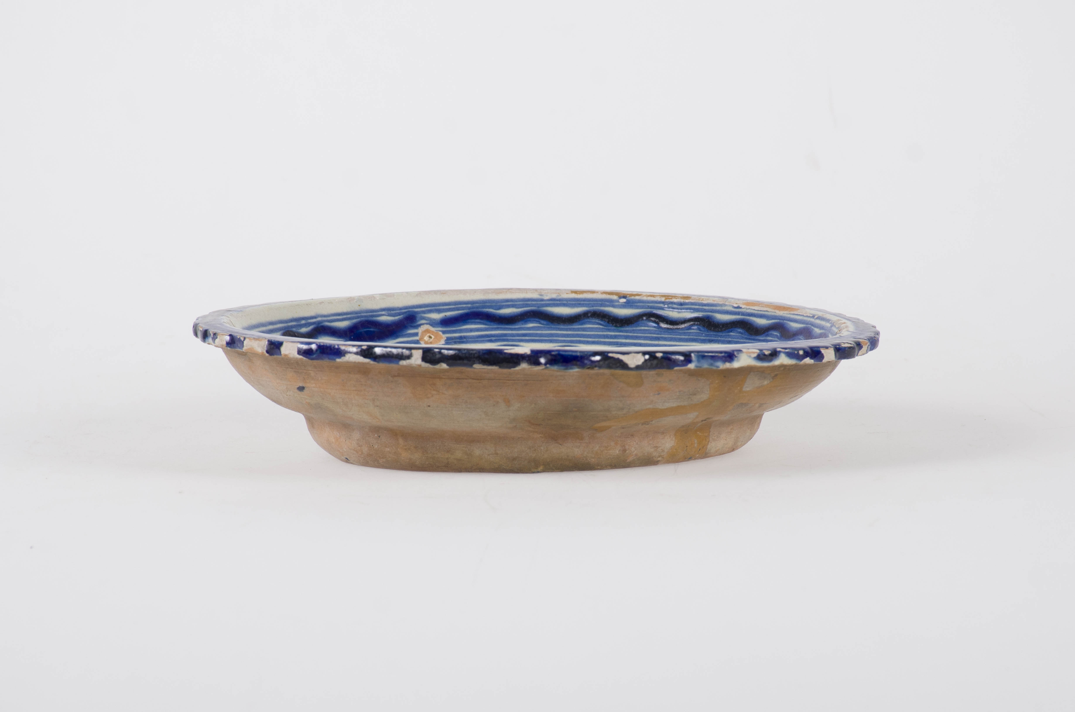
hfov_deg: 9.8
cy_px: 356
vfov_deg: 6.5
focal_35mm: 210
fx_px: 6258
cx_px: 538
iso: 160
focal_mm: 140
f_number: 10
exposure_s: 1/160
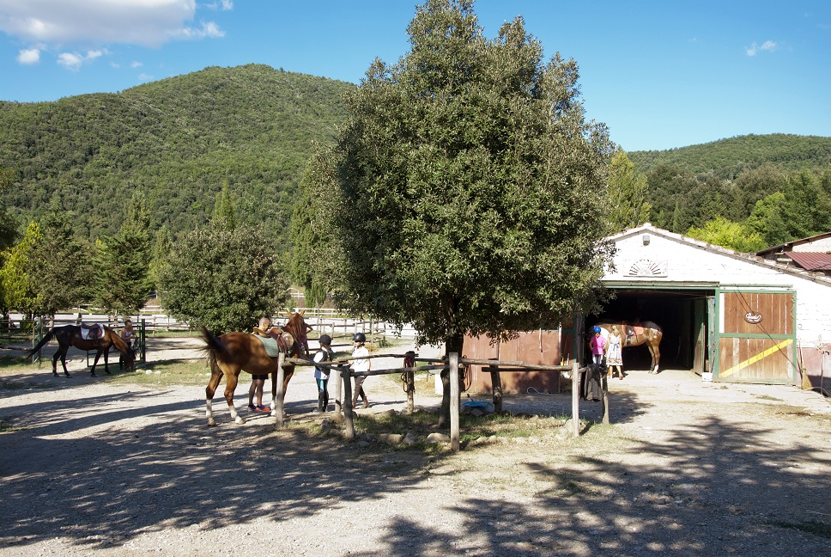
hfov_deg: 53.1
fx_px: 832
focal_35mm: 36
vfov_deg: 37.0
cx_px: 416
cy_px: 278
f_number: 8
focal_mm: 24
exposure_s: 1/125
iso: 160
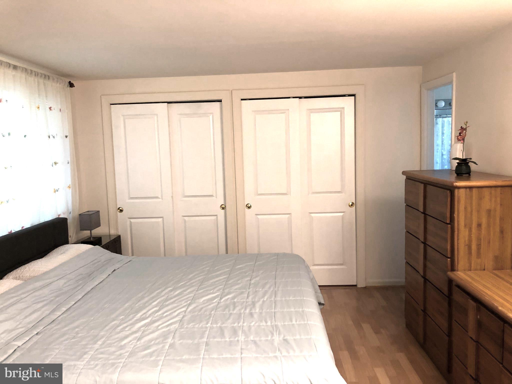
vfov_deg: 49.7
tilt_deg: -5.5
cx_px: 256
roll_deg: -0.7
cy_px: 192
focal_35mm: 28
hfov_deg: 63.4
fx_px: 414
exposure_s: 1/15
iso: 64
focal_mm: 3.99
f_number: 1.8
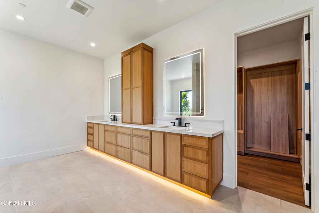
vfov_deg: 77.3
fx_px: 133
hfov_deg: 100.4
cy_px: 106
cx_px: 160
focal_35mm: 15
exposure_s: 1/2.5
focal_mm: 15
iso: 100
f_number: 13
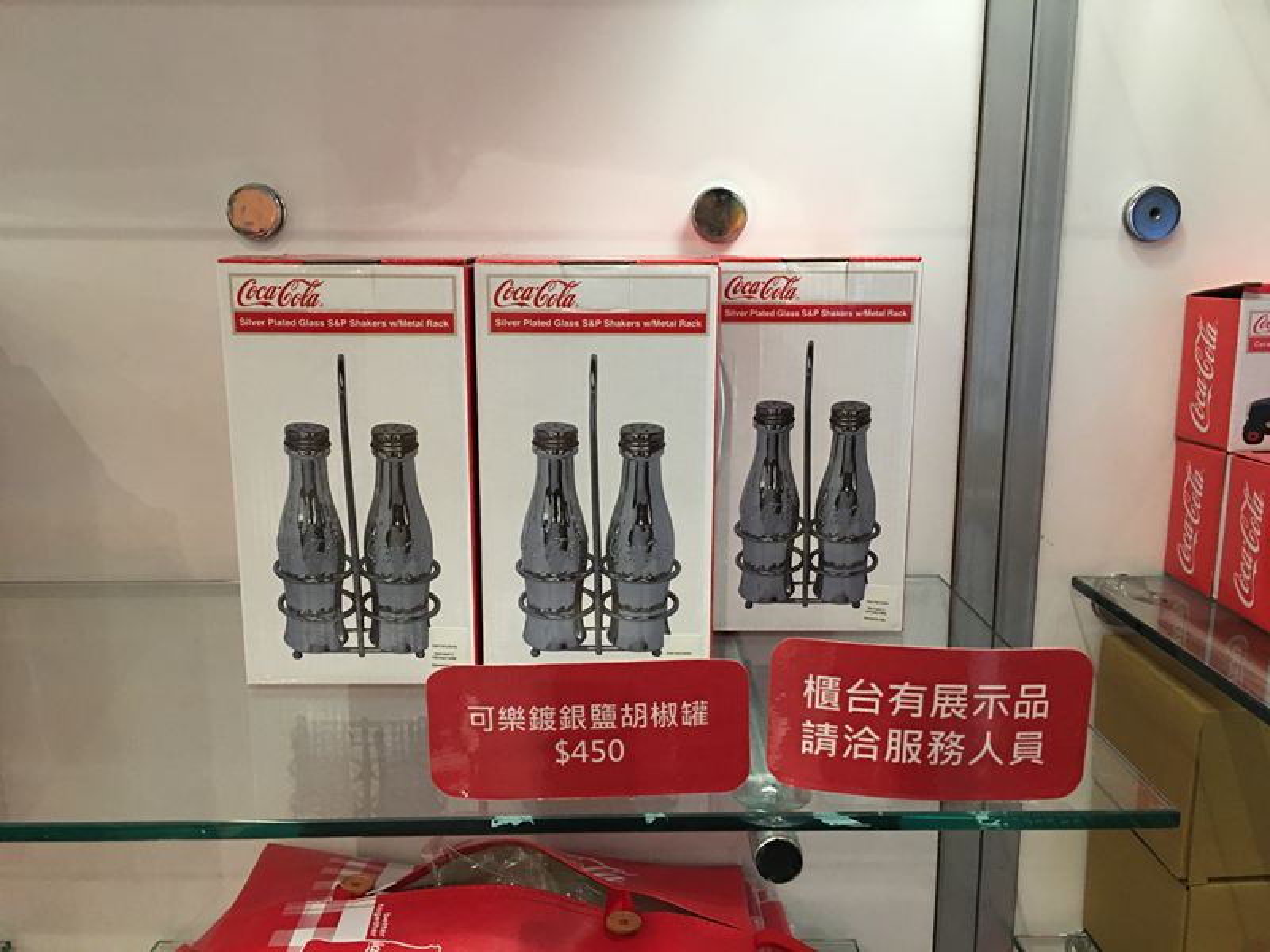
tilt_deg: -8.9
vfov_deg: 48.2
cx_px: 635
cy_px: 476
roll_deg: -0.4
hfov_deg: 61.7
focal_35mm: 29
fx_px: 1064
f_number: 2.2
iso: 125
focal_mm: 4.15
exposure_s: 1/15
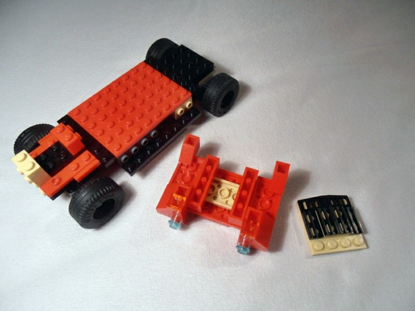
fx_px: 288
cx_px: 208
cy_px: 156
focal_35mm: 24
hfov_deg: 71.6
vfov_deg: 56.8
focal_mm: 4.2
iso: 80
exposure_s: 1/50
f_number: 3
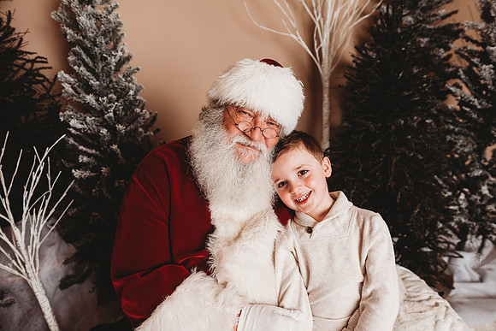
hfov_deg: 73.7
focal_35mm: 24
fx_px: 331
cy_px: 166
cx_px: 248
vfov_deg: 53.2
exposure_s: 1/160
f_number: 3.2
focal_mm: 24
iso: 100
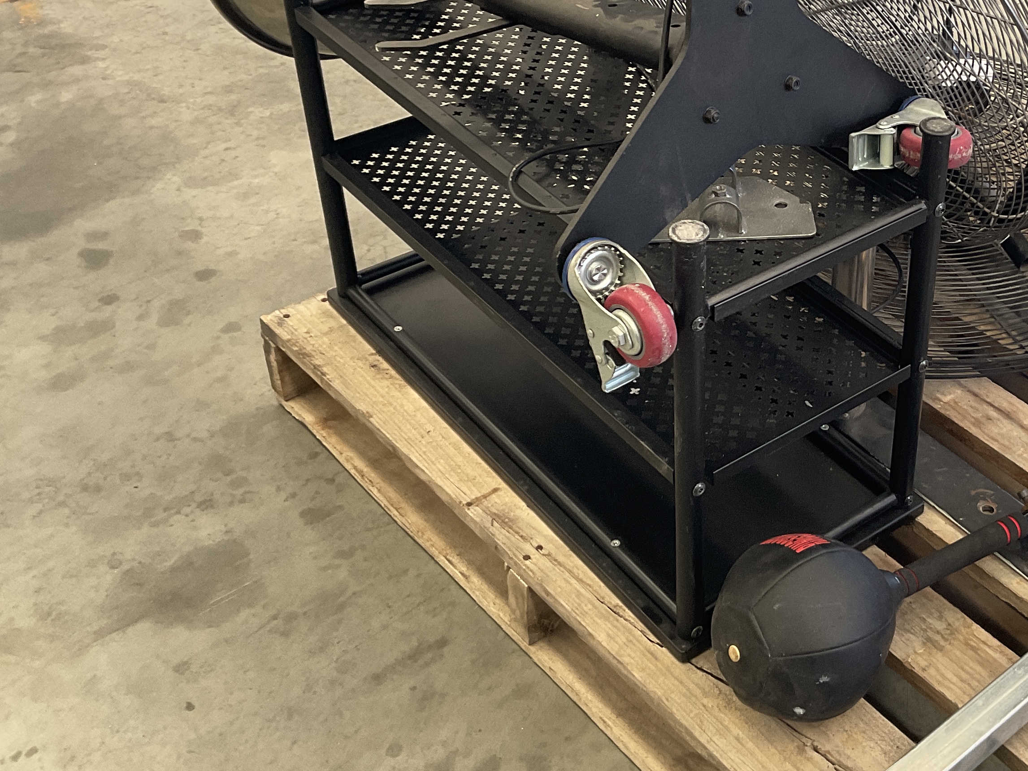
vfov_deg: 28.4
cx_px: 864
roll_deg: -4.1
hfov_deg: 35.9
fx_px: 1515
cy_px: 262
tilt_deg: -34.6
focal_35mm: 51
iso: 64
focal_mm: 3
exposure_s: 1/73
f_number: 1.8
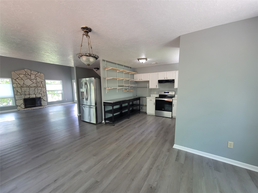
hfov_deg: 106.2
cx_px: 129
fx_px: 97
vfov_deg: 89.9
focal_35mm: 13
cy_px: 96
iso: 250
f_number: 2.2
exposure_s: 1/60
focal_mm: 2.2
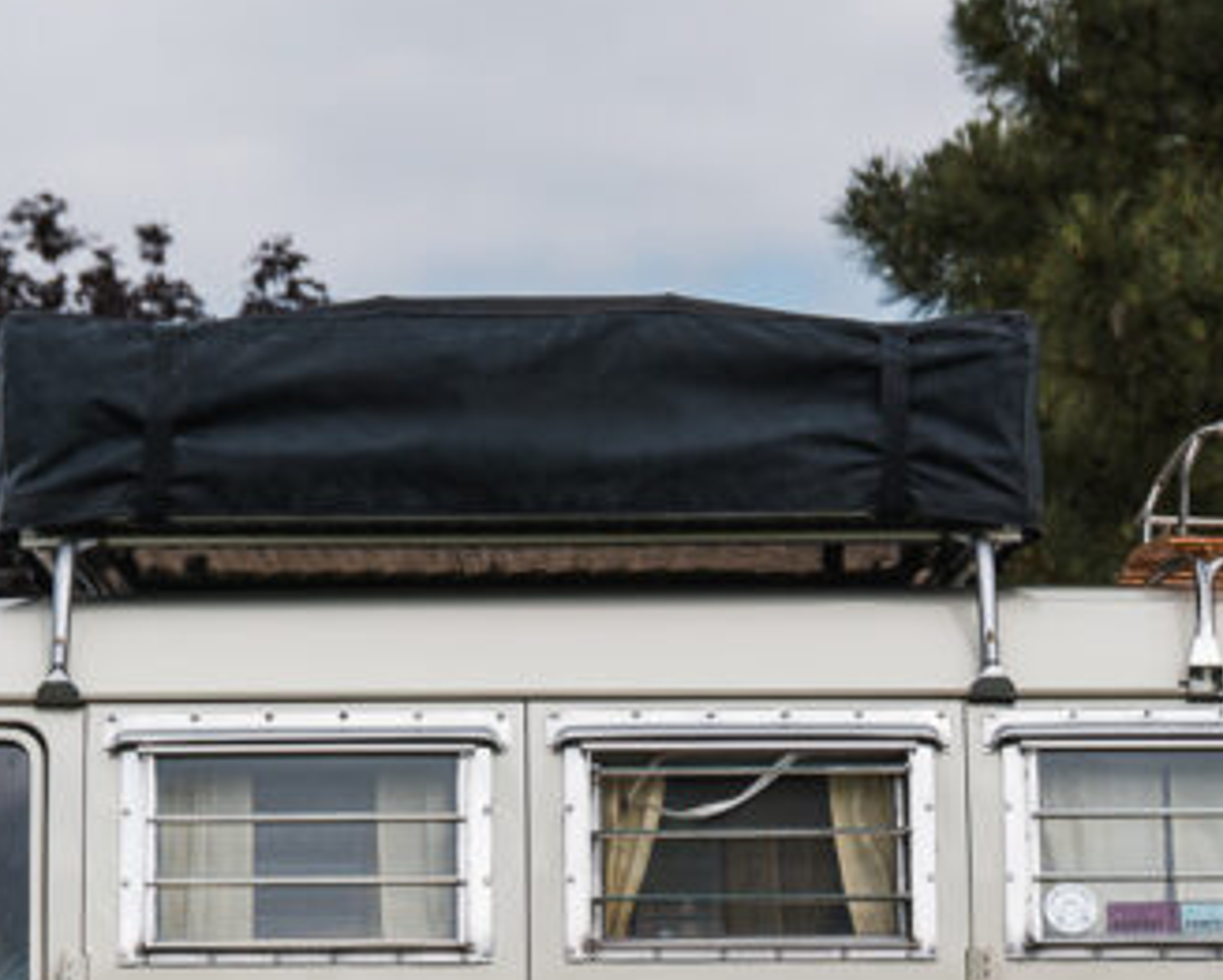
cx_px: 606
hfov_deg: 13.1
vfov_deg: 10.4
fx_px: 5324
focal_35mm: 147
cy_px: 1113
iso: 100
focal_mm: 50
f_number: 3.5
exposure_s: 1/400
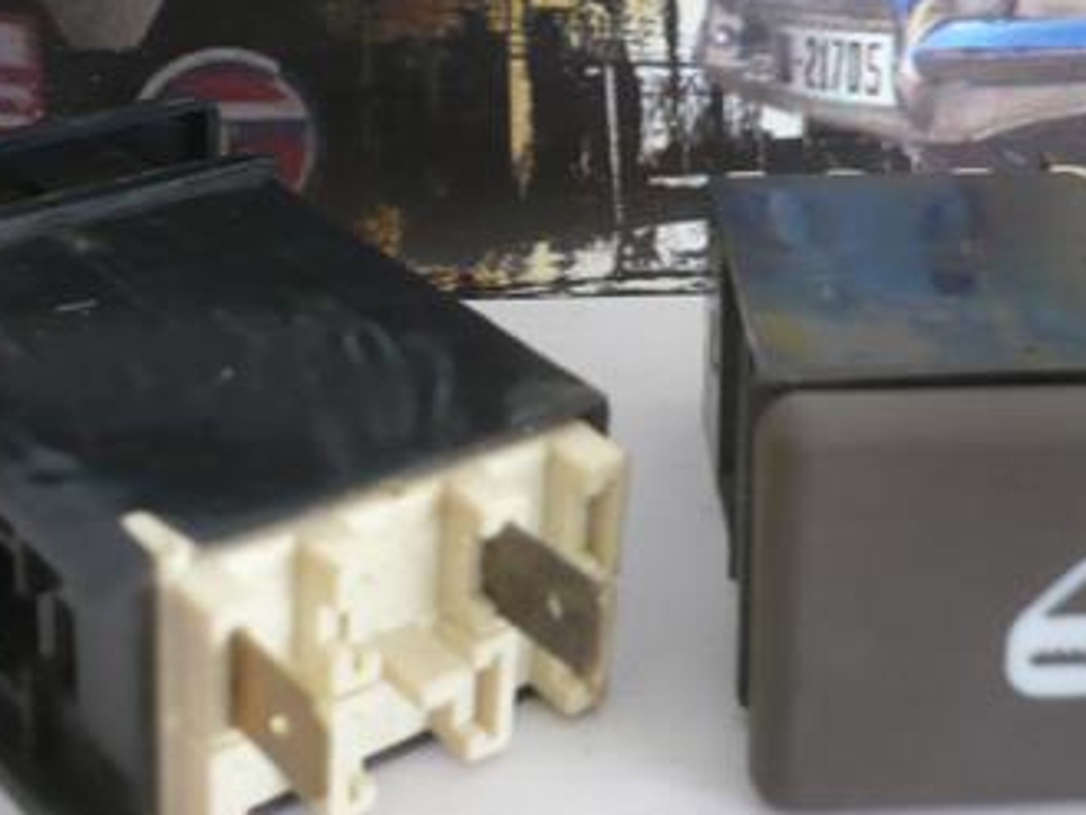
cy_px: 205
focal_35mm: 68
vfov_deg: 21.4
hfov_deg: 28.5
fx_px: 2134
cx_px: 644
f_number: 2.8
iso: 200
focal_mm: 5.8
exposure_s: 1/25
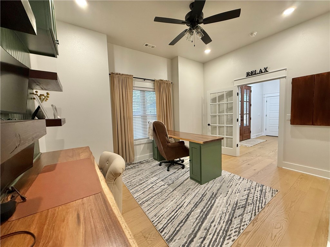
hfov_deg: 102.1
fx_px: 133
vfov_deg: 85.7
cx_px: 165
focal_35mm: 14
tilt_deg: -4.9
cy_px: 124
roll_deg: +1.4
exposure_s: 1/60
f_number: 2.2
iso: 250
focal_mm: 2.22
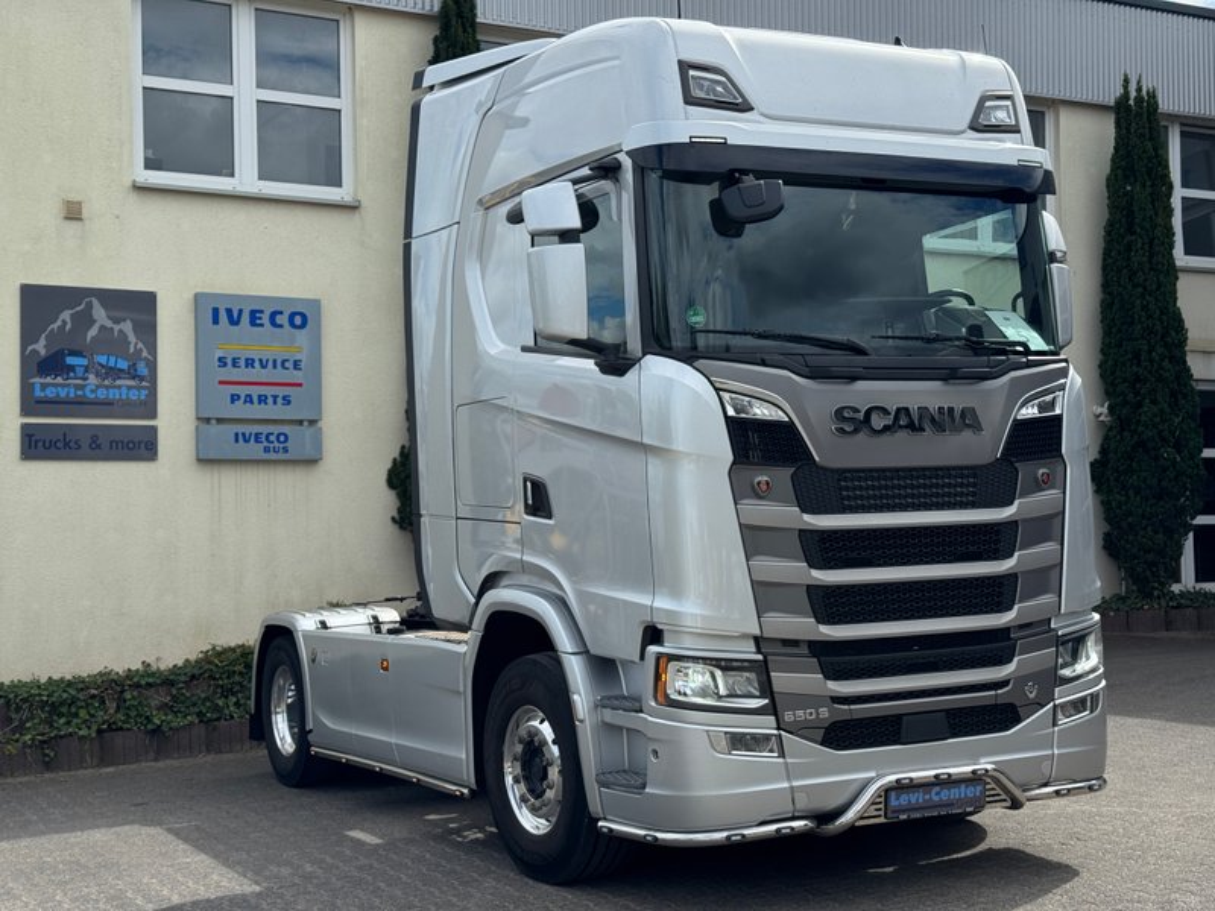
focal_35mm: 48
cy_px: 456
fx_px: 1685
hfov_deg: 39.7
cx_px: 608
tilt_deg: +2.2
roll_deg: +0.9
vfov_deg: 30.3
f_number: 1.78
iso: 64
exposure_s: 1/4608
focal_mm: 6.76
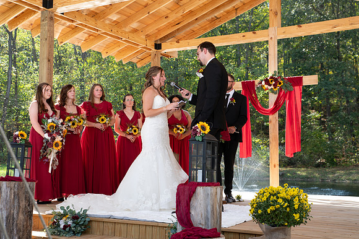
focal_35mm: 50
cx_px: 183
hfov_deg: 39.9
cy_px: 120
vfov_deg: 27.1
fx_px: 495
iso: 320
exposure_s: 1/200
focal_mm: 48
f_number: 4.5
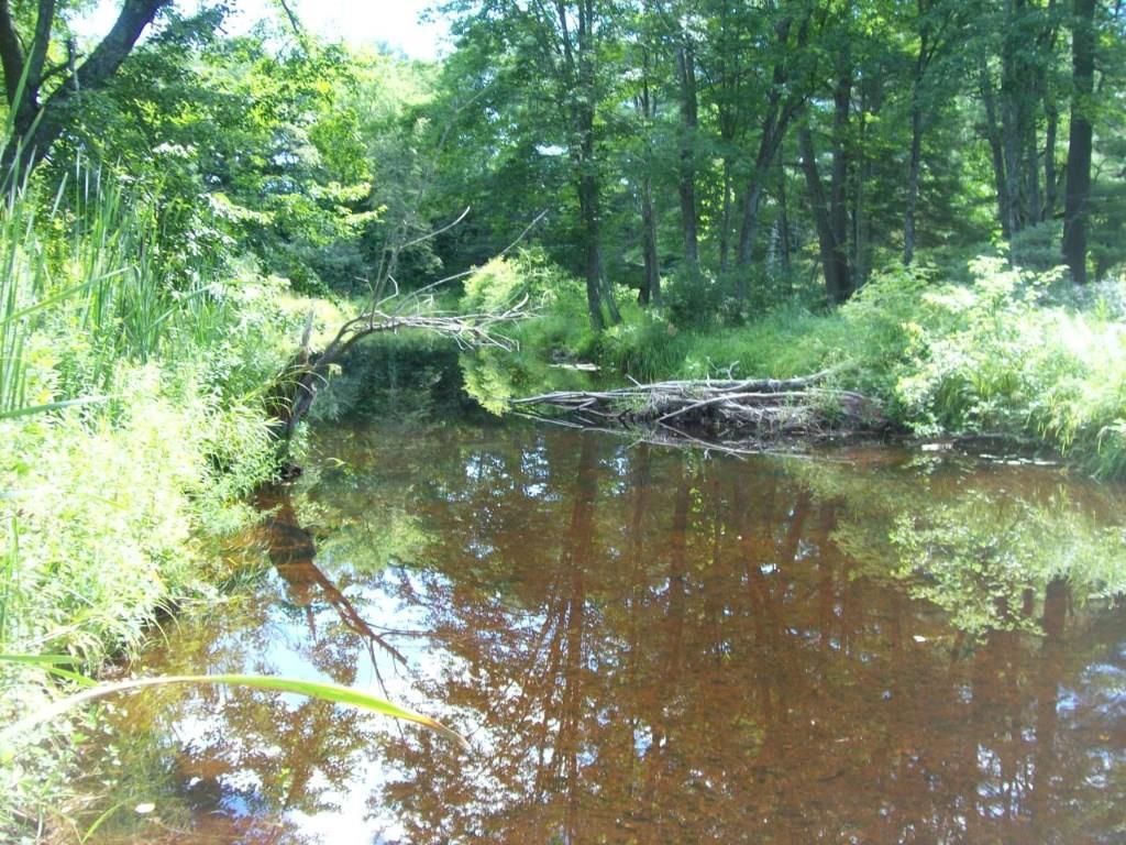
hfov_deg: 51.4
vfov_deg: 39.7
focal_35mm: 36
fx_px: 1171
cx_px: 563
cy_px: 422
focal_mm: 6
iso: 80
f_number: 2.7
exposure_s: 1/90.6
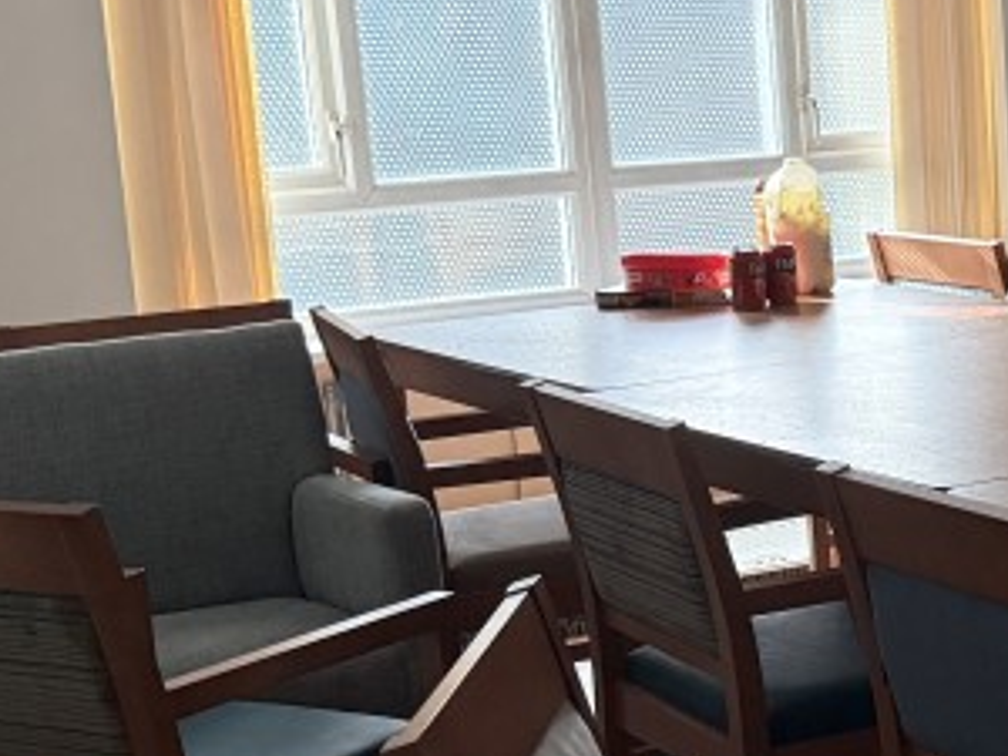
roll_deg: +2.4
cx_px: 1112
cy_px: 430
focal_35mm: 82
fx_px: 2388
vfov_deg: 18.0
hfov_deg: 22.5
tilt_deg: -10.1
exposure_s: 1/50
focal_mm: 6.76
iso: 640
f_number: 1.78
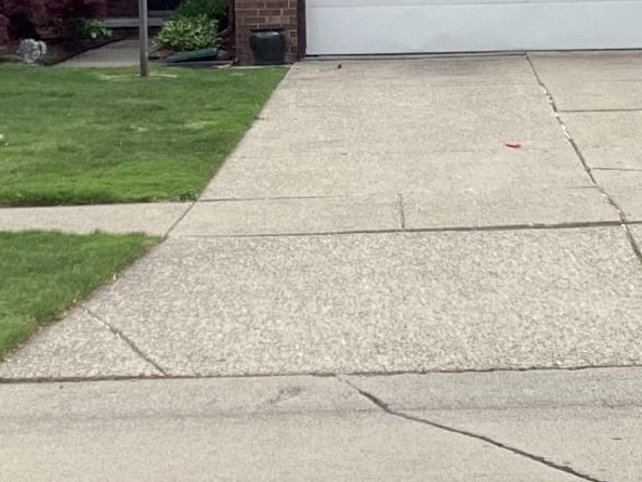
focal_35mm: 107
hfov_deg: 18.4
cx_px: 324
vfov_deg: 13.8
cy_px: 143
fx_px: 1985
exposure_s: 1/715
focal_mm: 3.3
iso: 25
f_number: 2.4
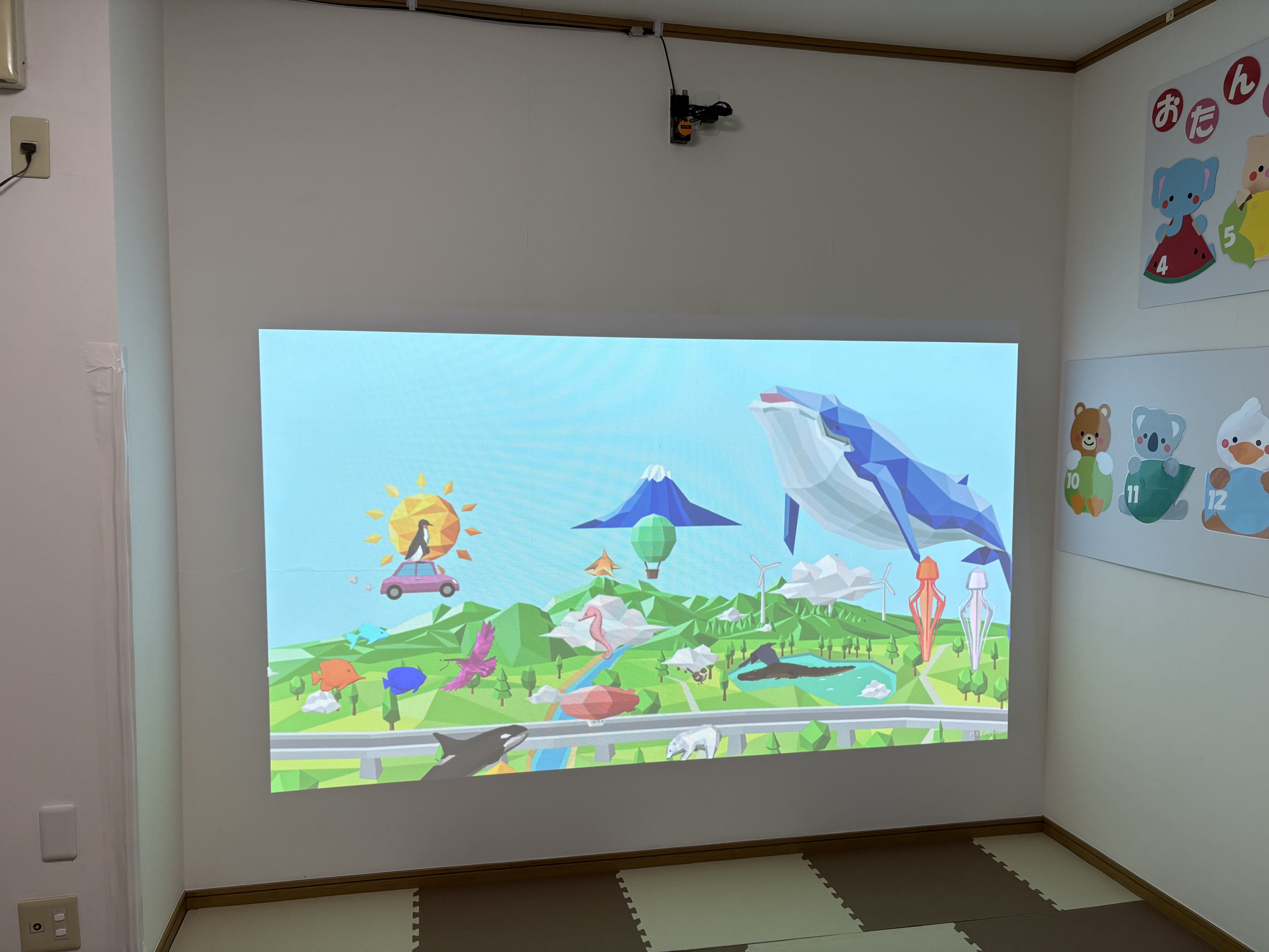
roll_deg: +0.1
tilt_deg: -3.8
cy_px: 476
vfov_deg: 53.1
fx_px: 953
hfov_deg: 67.3
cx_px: 634
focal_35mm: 26
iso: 50
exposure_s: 1/122
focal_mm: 5.96
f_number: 1.6
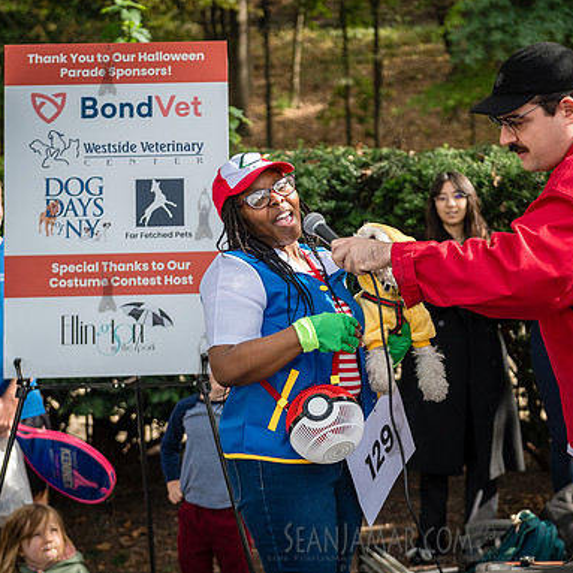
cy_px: 286
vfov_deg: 19.3
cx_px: 395
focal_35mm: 90
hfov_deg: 19.2
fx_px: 1685
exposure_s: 1/1600
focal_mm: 70
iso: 1000
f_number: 4
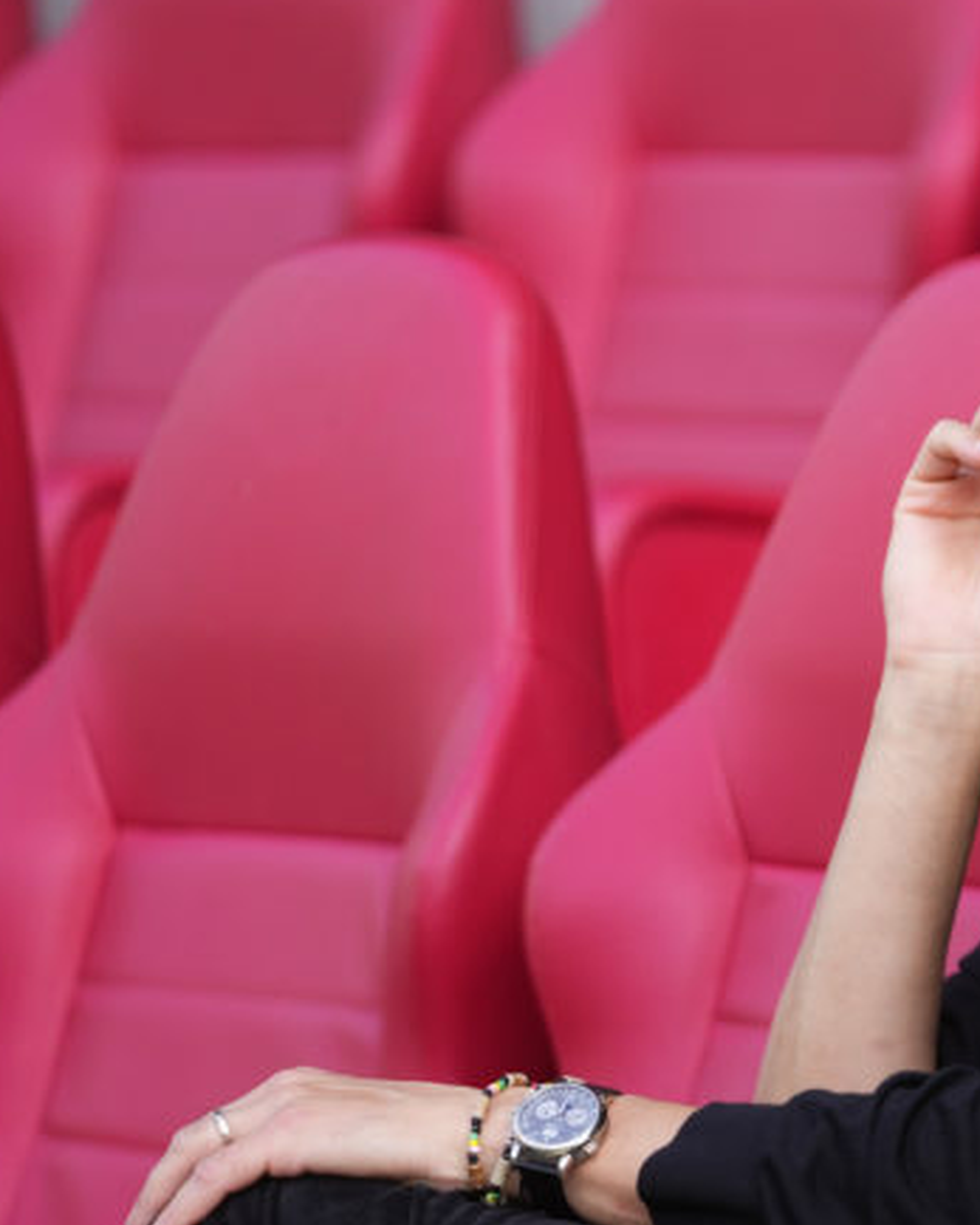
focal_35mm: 487
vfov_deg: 4.0
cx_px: 926
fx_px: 17663
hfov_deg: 3.2
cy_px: 621
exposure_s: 1/1600
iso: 400
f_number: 2.8
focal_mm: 200
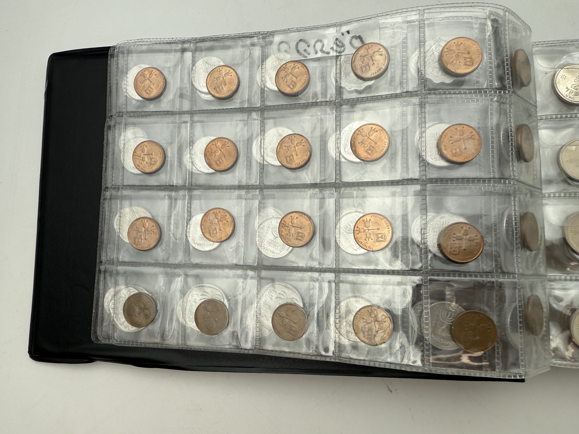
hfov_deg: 71.6
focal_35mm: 24
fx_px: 401
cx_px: 290
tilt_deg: -80.7
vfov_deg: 56.8
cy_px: 217
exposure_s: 1/269
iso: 40
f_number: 2.2
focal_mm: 2.22
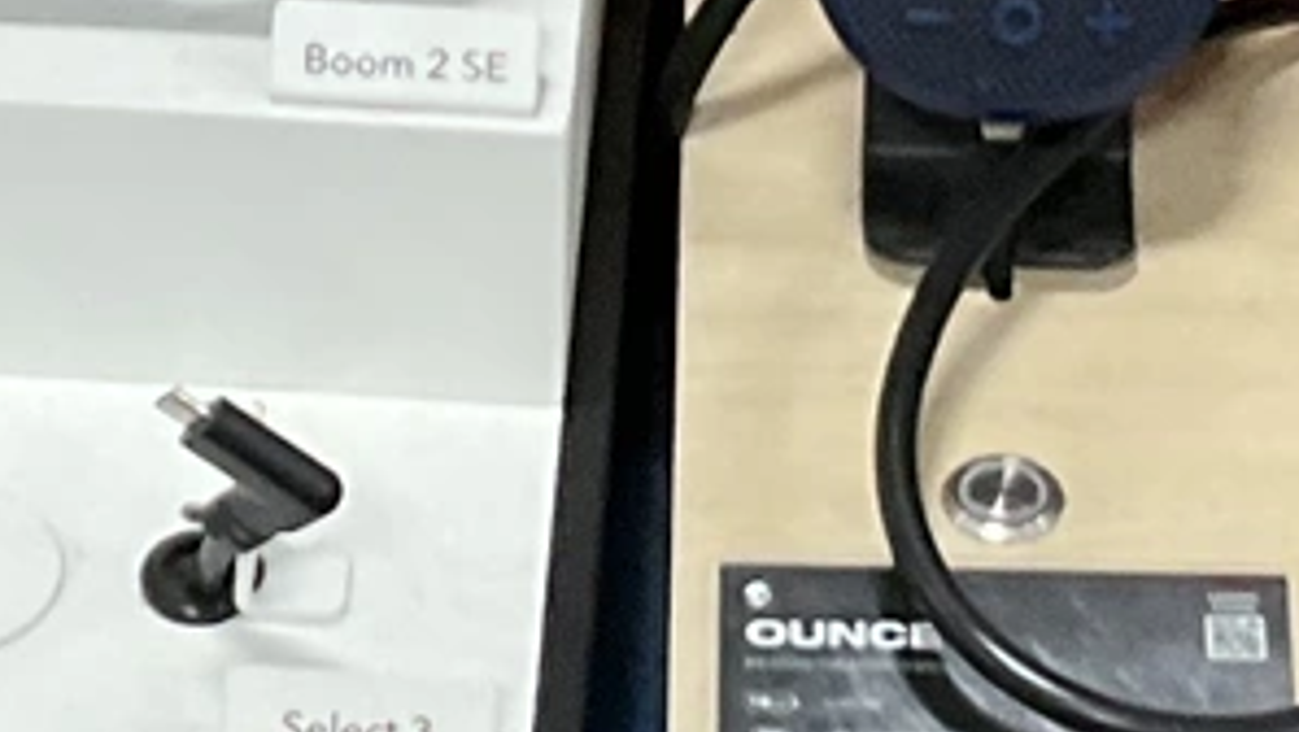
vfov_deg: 5.7
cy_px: 109
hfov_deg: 10.2
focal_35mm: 212
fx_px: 7306
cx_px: 724
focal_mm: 3
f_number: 1.8
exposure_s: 1/40
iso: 200
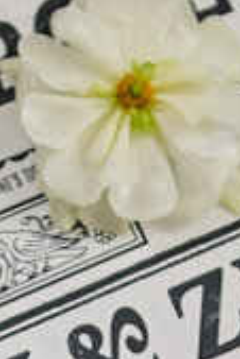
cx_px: 196
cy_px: 684
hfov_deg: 4.2
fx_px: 3303
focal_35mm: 331
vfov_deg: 6.1
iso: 1600
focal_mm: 56
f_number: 2.8
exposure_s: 1/200
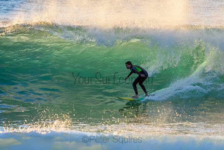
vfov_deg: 1.8
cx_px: 112
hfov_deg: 2.7
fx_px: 4668
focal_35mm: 750
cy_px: 75
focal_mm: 500
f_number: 5.6
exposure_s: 1/1600
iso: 1100
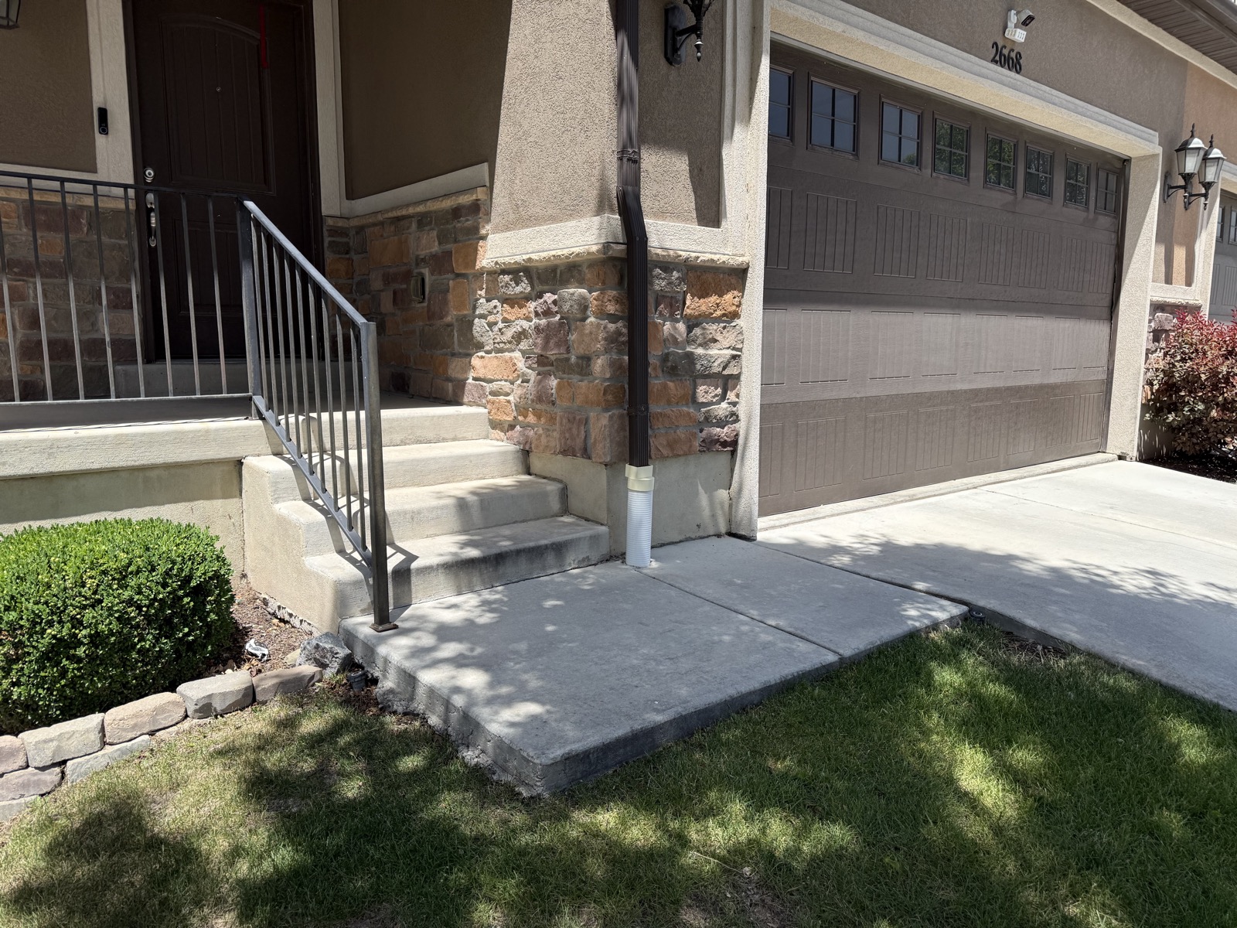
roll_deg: +0.3
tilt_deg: -7.8
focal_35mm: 24
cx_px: 618
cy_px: 464
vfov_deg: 56.8
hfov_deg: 71.6
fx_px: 858
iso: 80
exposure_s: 1/2525
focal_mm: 6.76
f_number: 1.78
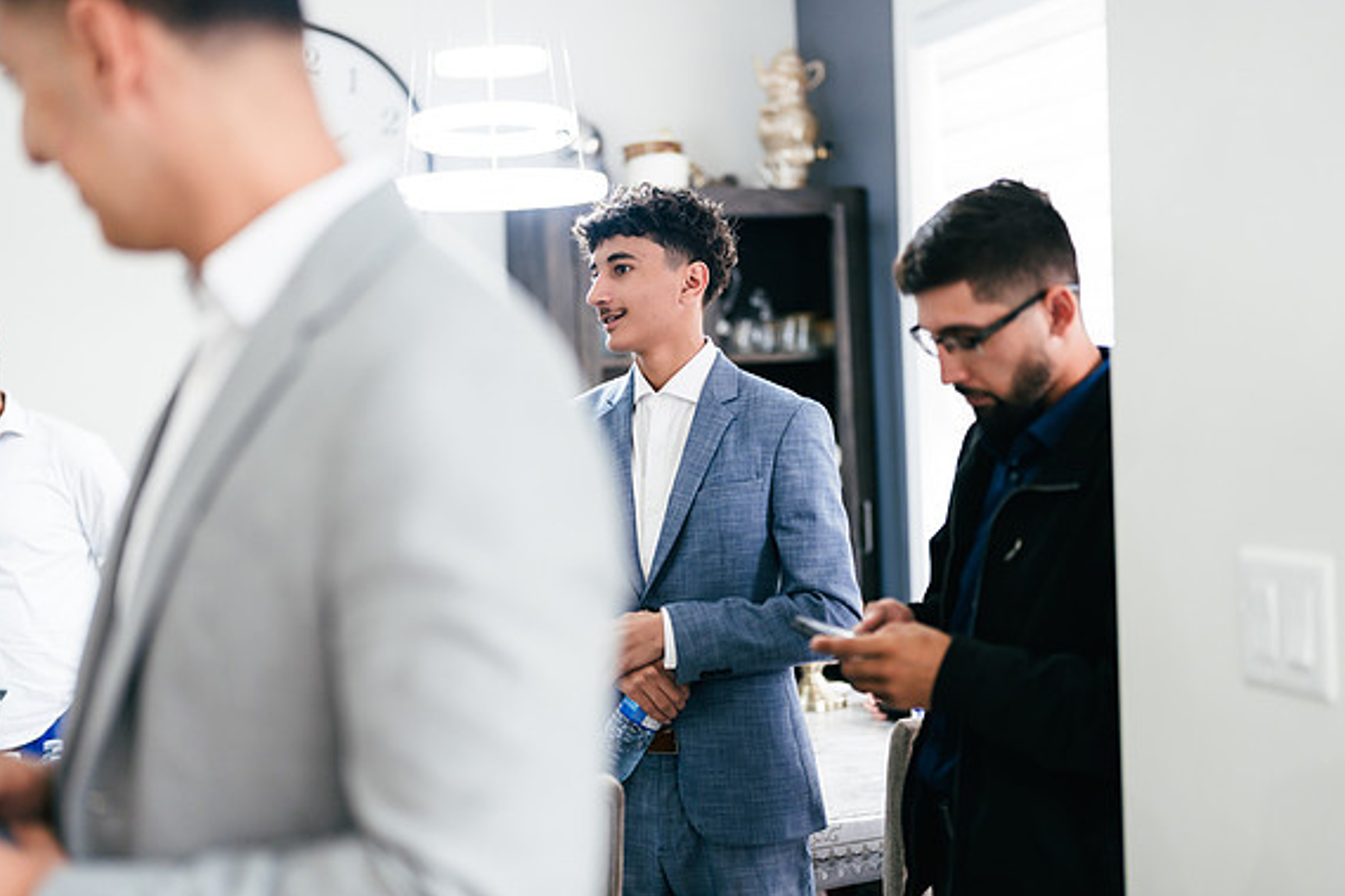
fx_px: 1905
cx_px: 674
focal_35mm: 51
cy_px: 450
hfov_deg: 38.9
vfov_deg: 26.5
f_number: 1.4
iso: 640
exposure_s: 1/250
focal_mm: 50
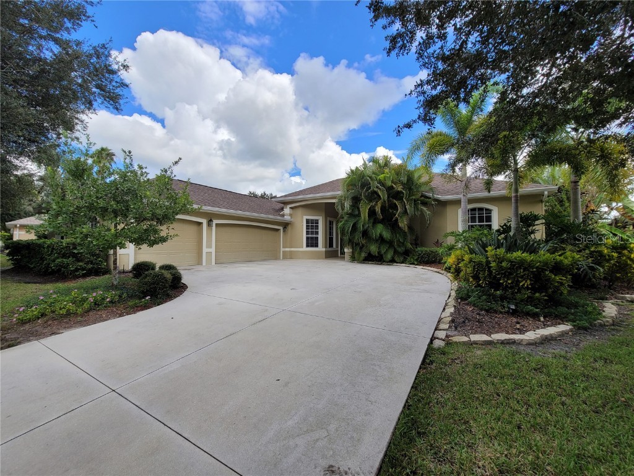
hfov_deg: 106.2
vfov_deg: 89.9
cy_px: 238
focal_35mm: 13
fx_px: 238
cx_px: 317
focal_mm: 2.2
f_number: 2.2
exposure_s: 1/941
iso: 64
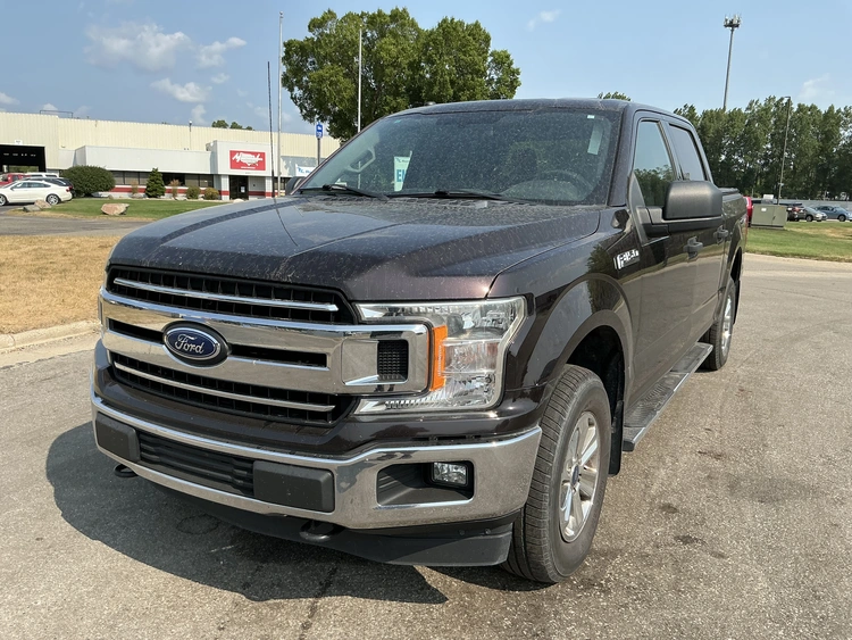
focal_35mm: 28
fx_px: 689
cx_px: 426
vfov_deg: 49.8
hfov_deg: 63.4
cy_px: 320
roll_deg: -0.3
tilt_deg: -9.6
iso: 25
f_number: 1.8
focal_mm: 3
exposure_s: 1/1279
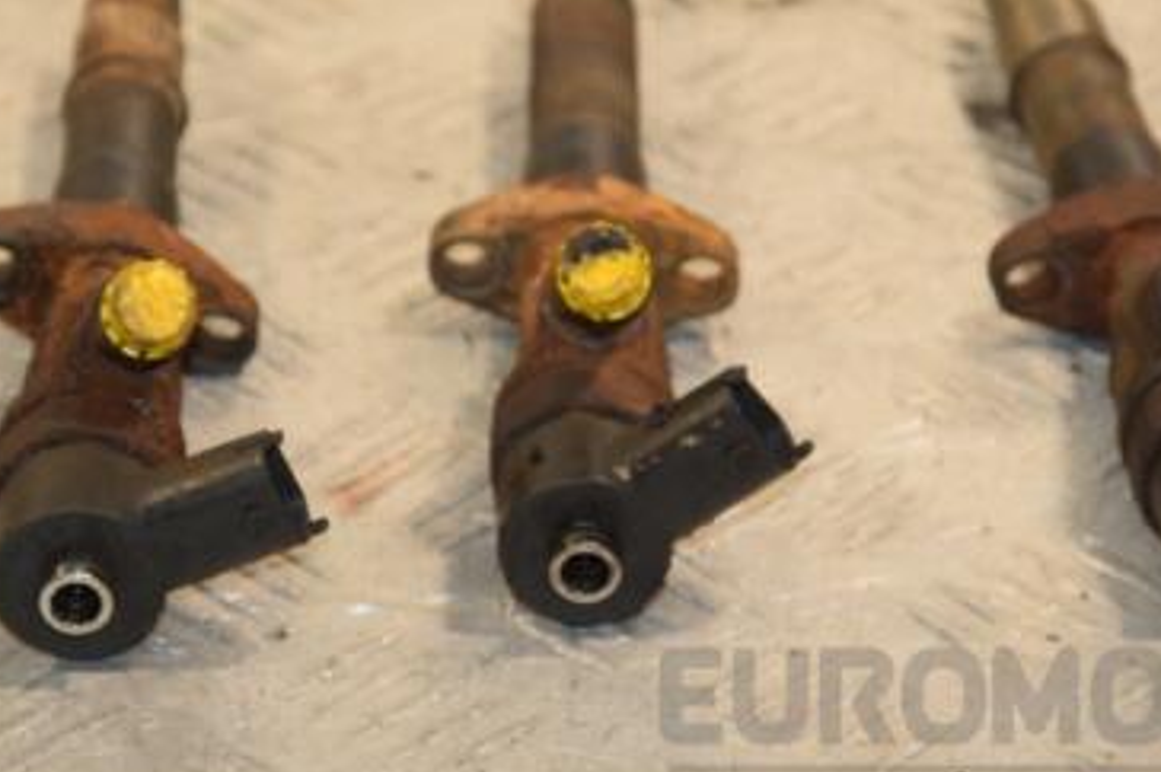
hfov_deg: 7.9
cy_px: 271
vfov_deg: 5.3
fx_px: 8372
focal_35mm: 260
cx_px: 600
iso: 800
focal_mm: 105
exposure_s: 1/200
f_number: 7.1
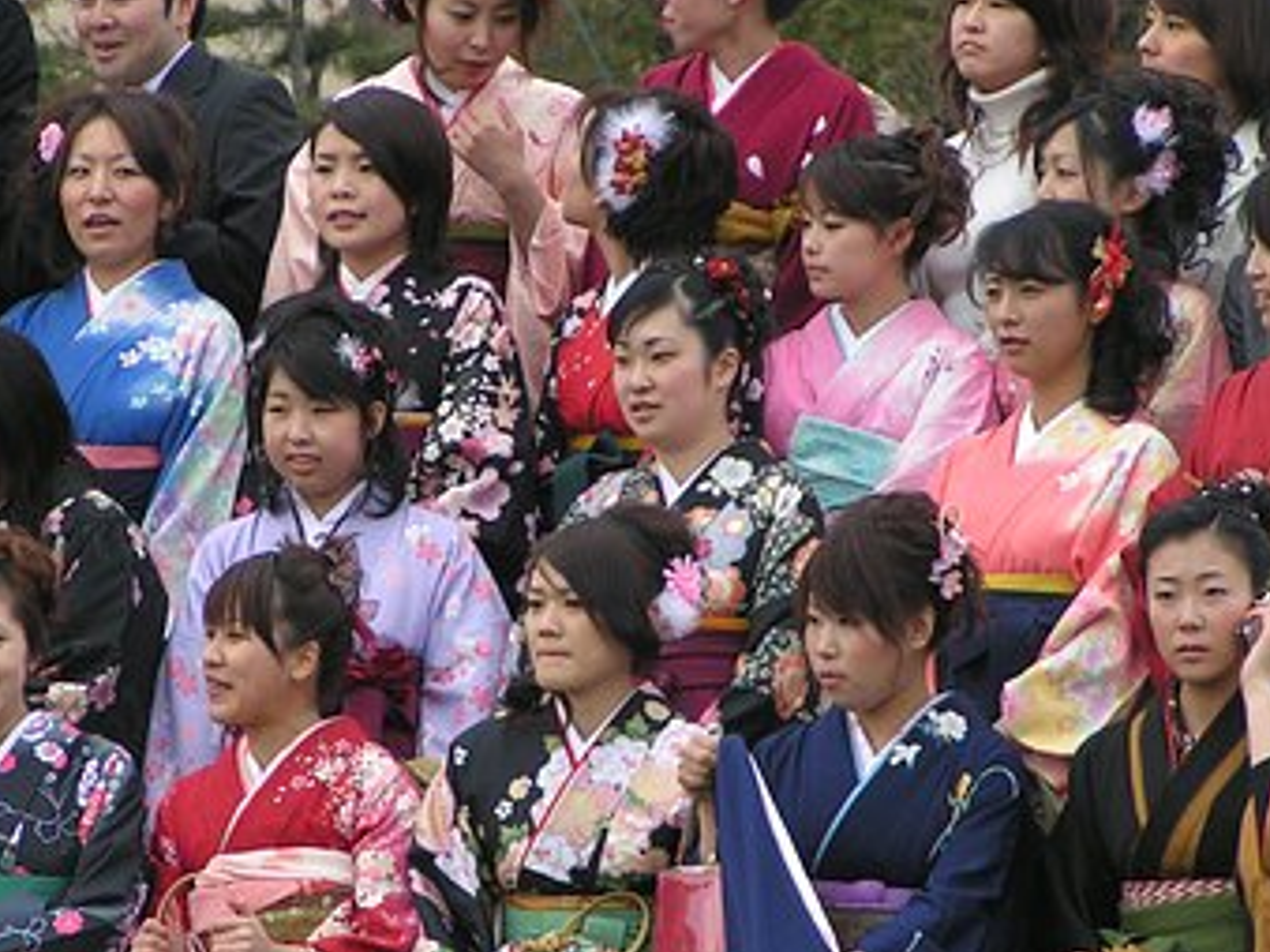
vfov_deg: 4.0
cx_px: 506
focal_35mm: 373
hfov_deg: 5.3
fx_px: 13680
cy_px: 498
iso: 50
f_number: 3.5
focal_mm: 37.8
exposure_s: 1/400
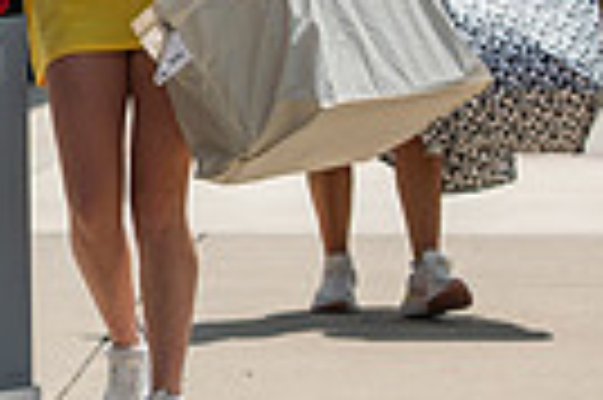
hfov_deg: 5.0
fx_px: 6876
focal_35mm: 411
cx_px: -446
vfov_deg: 3.3
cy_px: -52
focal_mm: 95
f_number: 3.5
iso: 64
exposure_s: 1/800
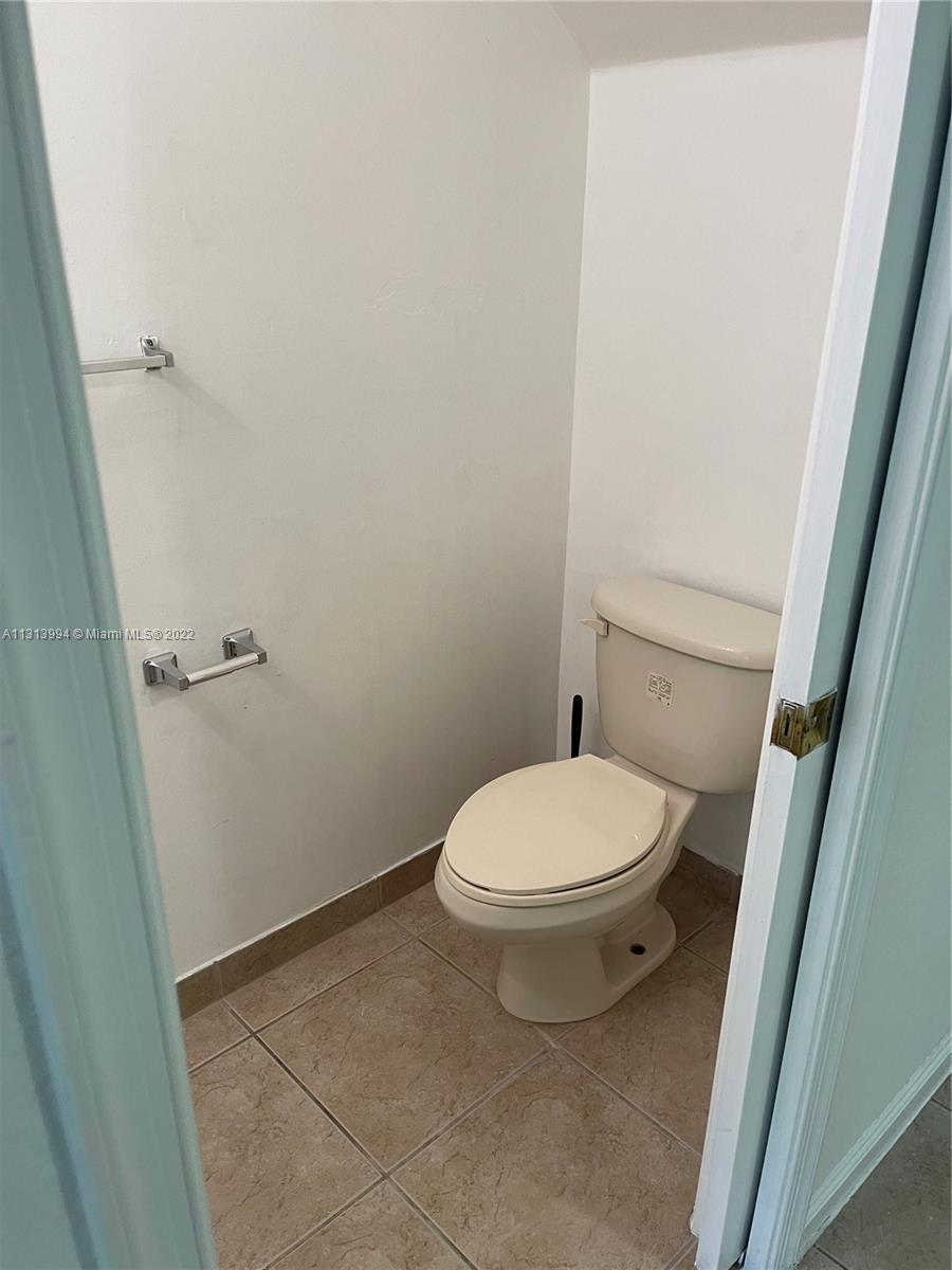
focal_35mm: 26
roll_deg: +0.7
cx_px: 476
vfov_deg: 67.3
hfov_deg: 53.1
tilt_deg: -22.2
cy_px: 635
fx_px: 953
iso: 100
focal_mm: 5.1
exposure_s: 1/60
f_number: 1.6
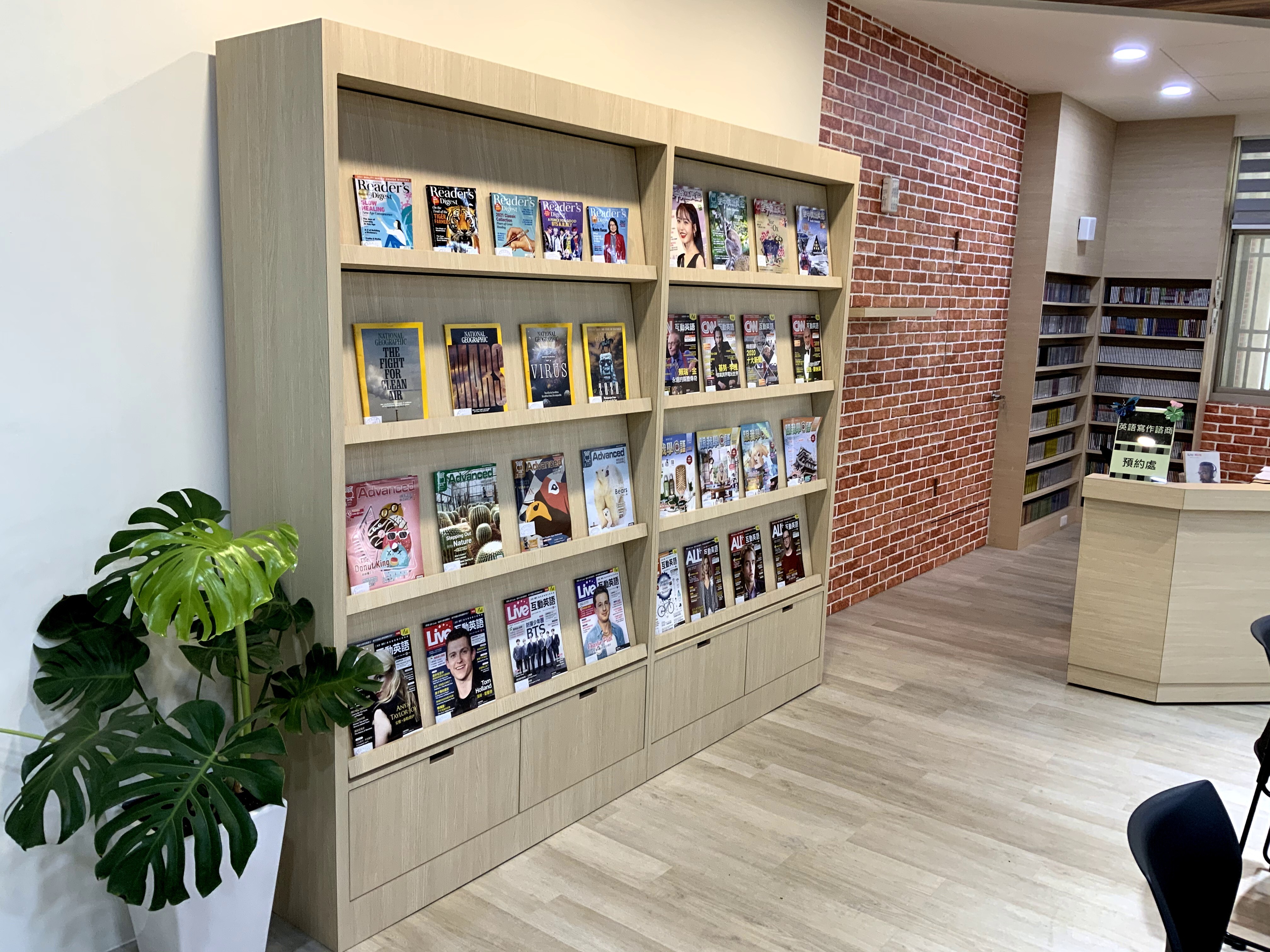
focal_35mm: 29
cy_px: 476
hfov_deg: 61.7
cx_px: 635
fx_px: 1064
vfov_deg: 48.2
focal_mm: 3
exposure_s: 1/60
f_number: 1.8
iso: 64
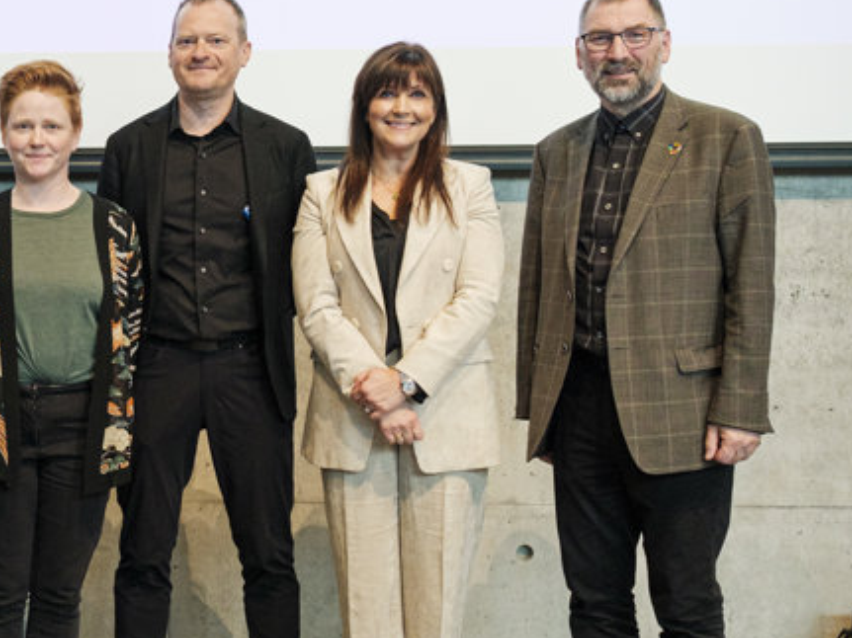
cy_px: 318
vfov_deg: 19.6
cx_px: -38
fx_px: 1845
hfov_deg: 24.6
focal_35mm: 75
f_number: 2.8
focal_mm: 23
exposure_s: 1/120
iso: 1250
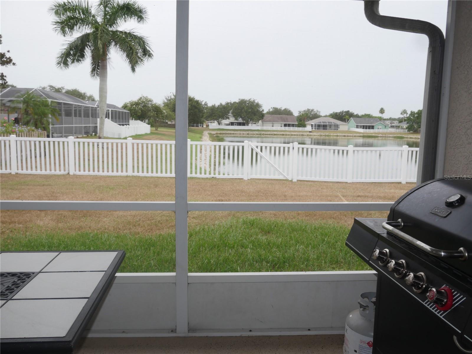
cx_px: 236
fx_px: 382
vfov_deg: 49.7
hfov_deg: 63.4
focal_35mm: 28
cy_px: 177
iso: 200
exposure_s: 1/200
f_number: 7.1
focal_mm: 14
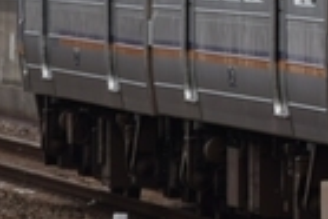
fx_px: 14201
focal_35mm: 1557
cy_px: -117
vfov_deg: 0.9
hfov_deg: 1.3
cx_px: 826
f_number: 5
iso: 100
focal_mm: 180
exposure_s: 1/500
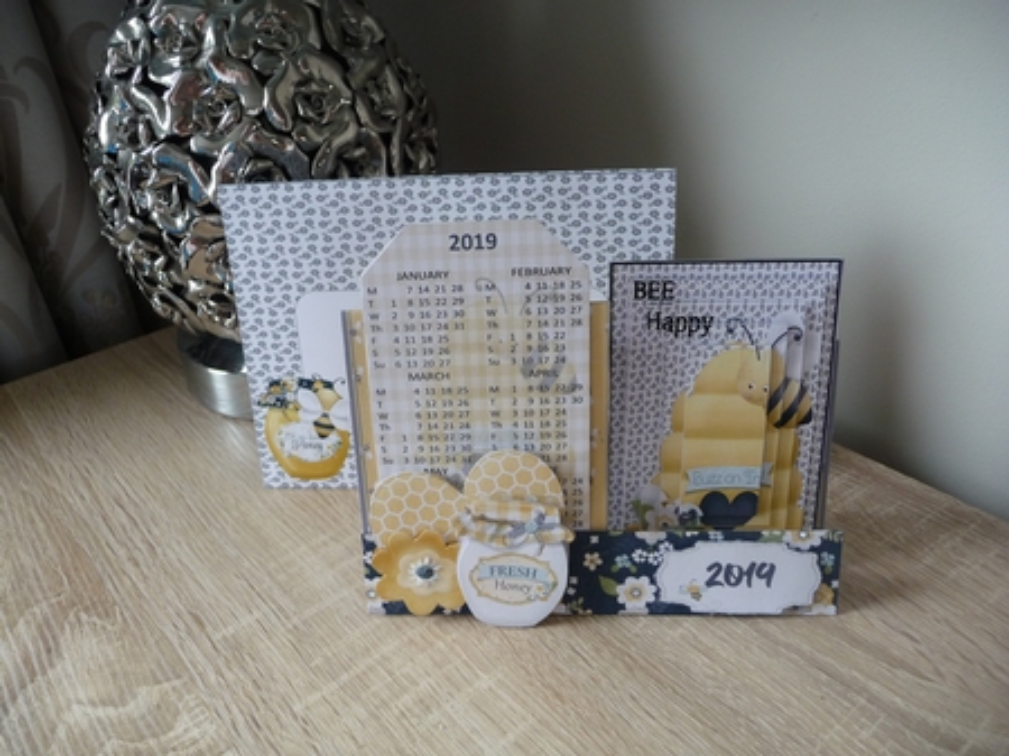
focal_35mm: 28
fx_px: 816
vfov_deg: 49.7
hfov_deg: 63.5
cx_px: 504
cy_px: 378
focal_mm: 4.7
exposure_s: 1/30
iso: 160
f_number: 3.3
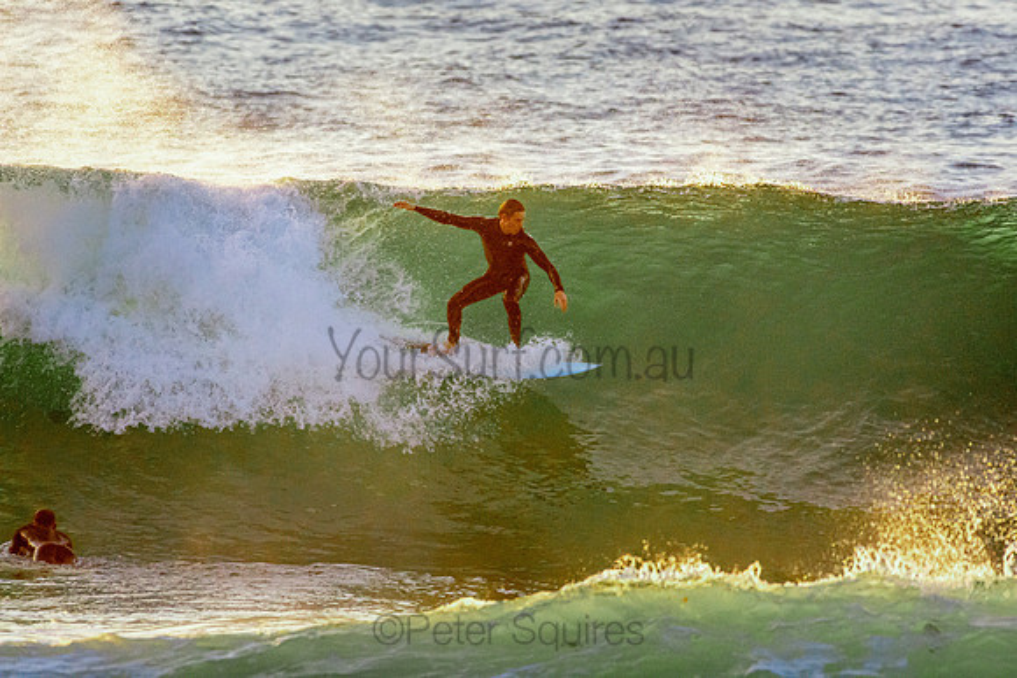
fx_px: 21191
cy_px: 339
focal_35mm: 750
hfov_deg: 2.7
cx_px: 508
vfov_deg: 1.8
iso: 1400
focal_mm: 500
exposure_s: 1/2000
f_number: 5.6
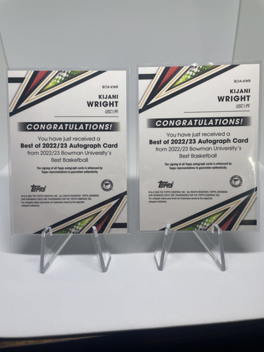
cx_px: 132
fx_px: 264
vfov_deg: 67.3
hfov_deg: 53.1
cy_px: 176
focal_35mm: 26
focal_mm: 4.2
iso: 32
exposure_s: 1/203
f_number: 1.6
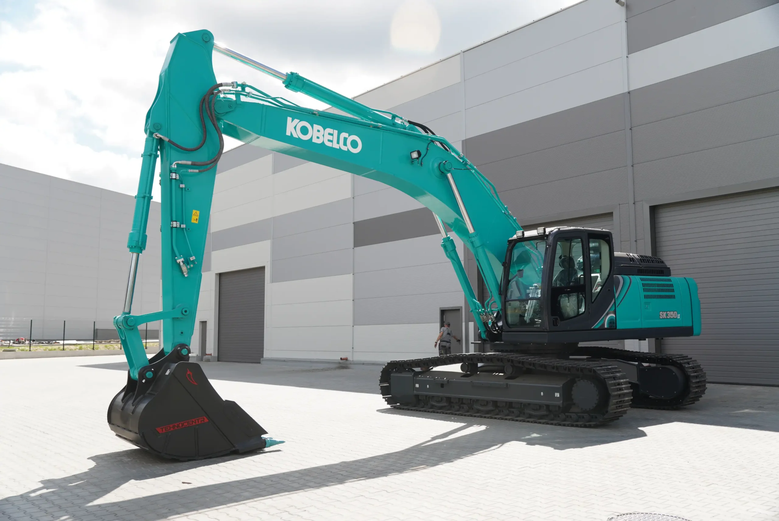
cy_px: 260
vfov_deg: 41.8
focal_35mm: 32
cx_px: 390
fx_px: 682
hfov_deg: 59.5
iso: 100
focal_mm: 21
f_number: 3.5
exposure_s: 1/250
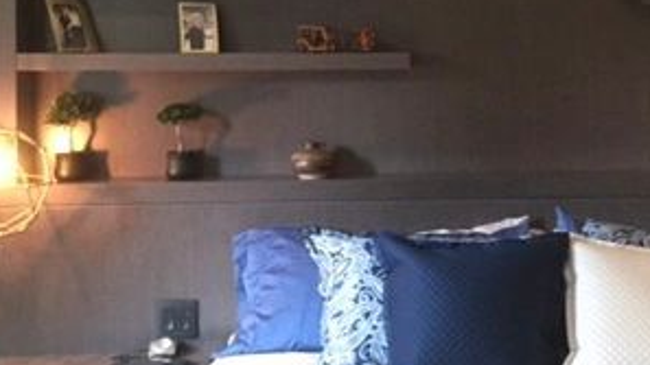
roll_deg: -0.3
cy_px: 57
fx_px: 1172
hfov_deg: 30.5
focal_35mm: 68
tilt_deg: +0.1
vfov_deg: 17.5
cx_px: 484
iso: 320
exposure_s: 1/15
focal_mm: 4.15
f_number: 2.2
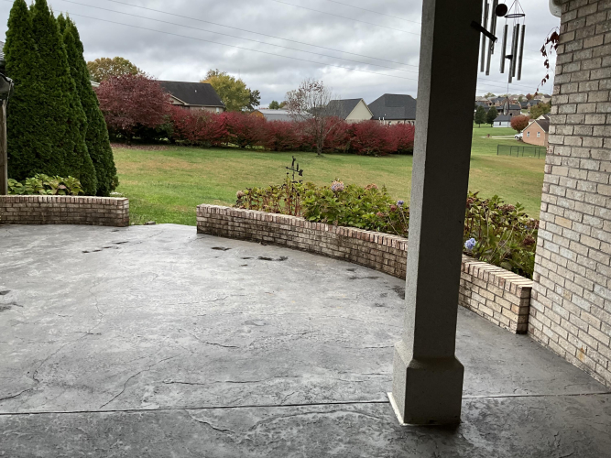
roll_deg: +2.3
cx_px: 306
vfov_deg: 48.2
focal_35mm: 29
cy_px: 229
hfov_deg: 61.7
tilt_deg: -12.0
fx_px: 512
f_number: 1.8
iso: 25
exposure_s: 1/683
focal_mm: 3
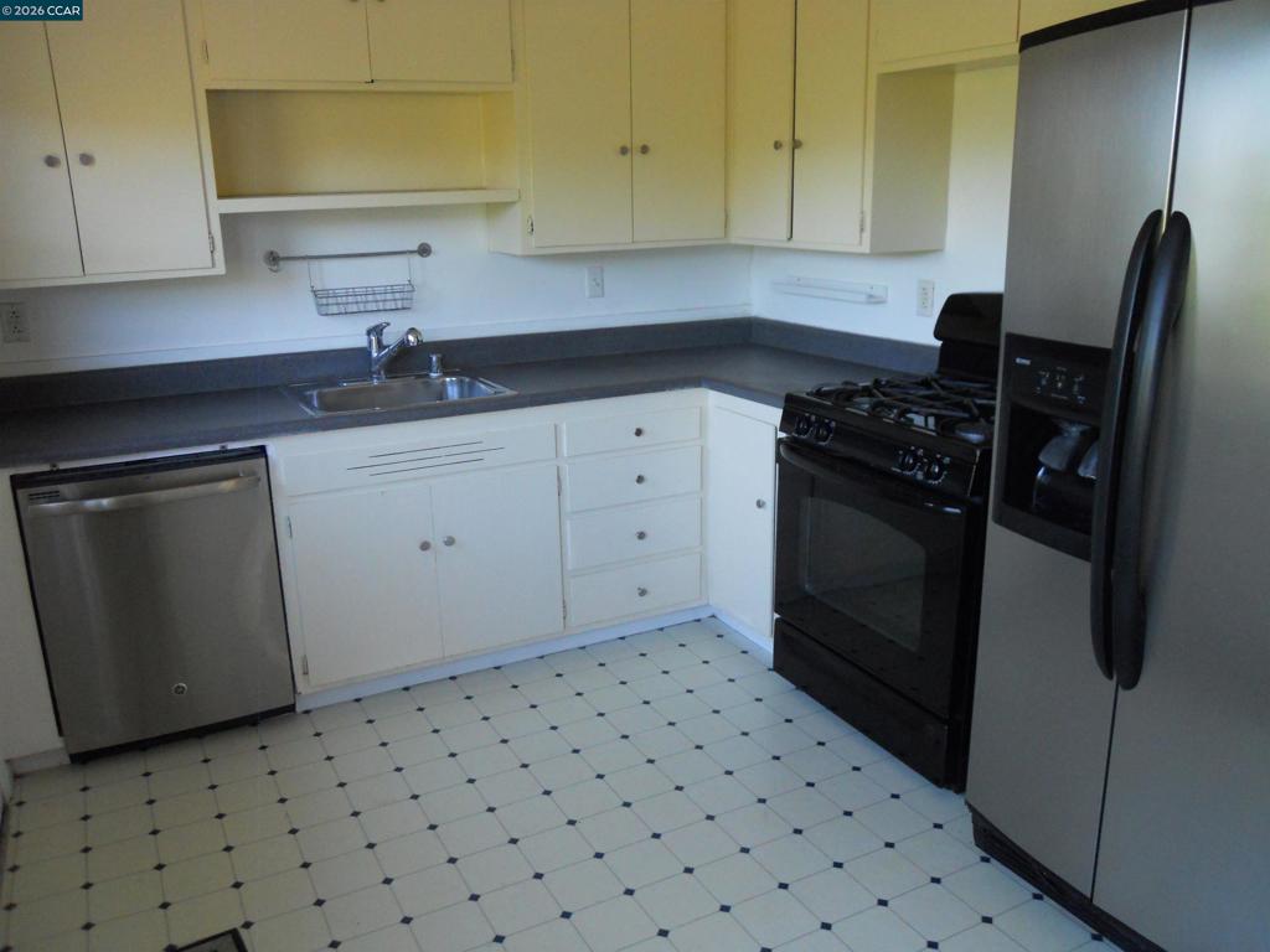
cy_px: 476
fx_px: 1027
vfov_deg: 49.7
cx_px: 635
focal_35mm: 28
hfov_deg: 63.4
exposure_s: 1/125
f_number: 2.7
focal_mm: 5
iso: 400
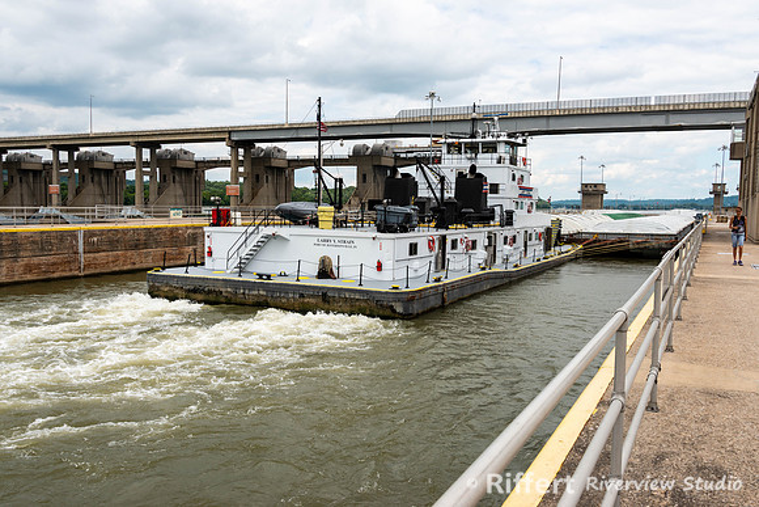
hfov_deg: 57.5
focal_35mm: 33
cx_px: 380
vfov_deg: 40.2
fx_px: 692
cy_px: 254
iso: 100
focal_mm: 32
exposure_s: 1/160
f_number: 10
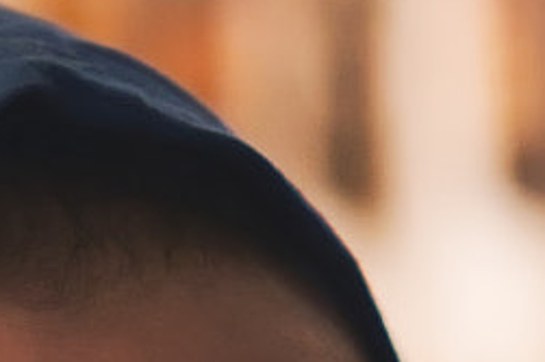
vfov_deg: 3.5
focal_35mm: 383
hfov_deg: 5.4
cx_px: 215
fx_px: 5794
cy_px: 844
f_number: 1.8
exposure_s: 1/160
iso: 2500
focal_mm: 30
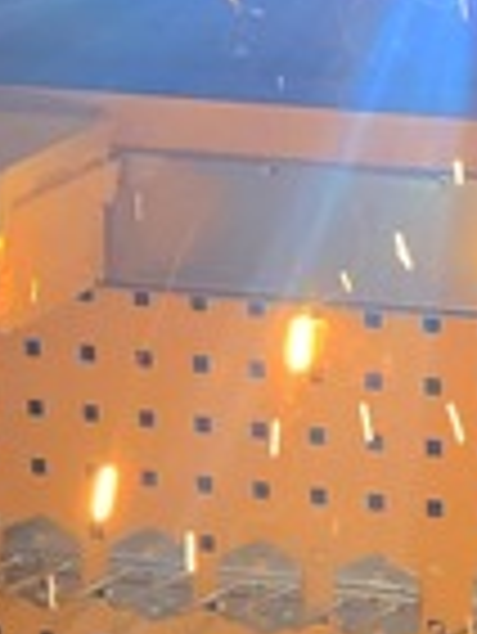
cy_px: 544
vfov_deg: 11.8
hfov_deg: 8.6
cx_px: 770
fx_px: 3064
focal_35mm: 167
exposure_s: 1/120
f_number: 1.8
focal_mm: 5.4
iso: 64
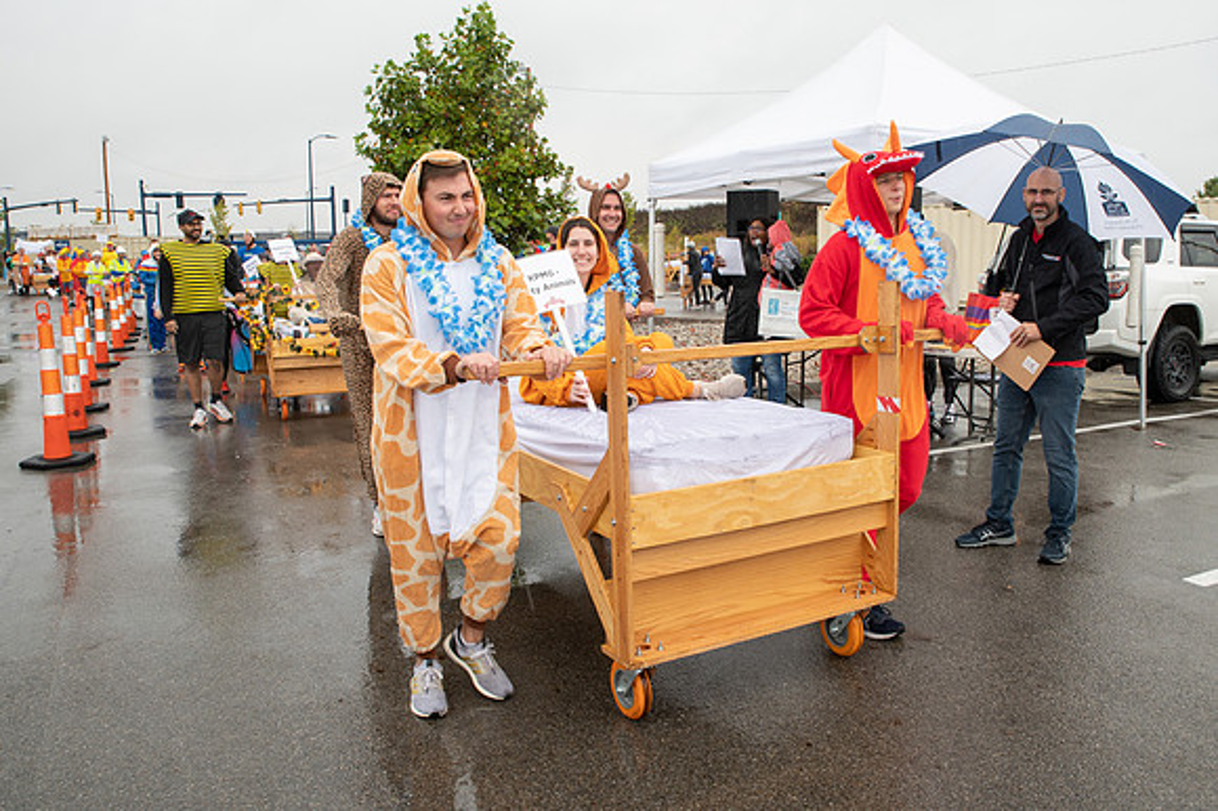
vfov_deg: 45.7
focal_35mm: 28
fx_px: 962
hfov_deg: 64.6
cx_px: 658
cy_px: 381
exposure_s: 1/200
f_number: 7.1
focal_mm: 24
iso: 400
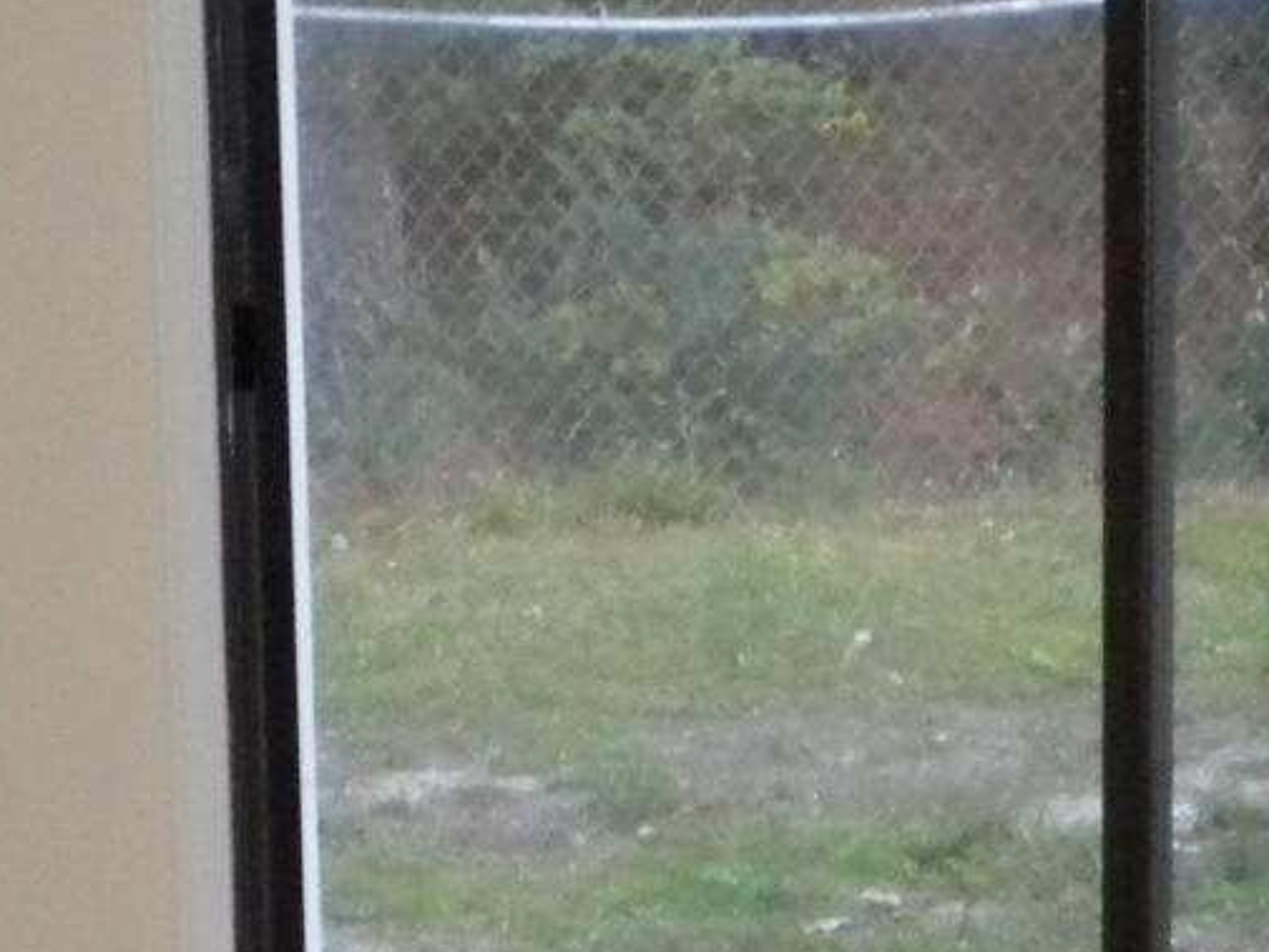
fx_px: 5207
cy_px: 884
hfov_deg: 13.9
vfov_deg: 10.4
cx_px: 734
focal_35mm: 142
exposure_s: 1/30
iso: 400
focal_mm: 6.3
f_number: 3.1
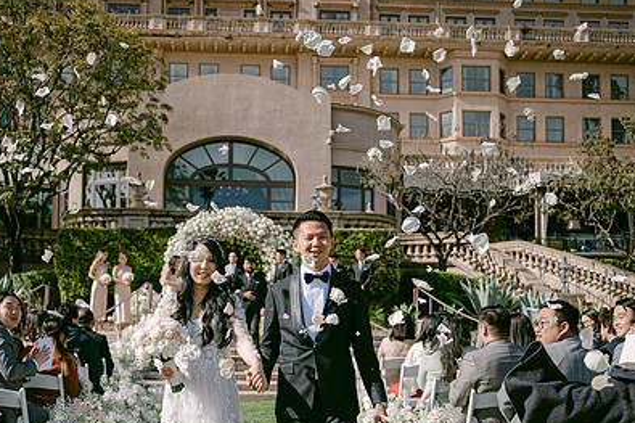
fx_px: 758
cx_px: 274
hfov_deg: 45.3
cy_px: 292
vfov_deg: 30.9
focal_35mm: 43
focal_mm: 28
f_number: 2.8
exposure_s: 1/2500
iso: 100
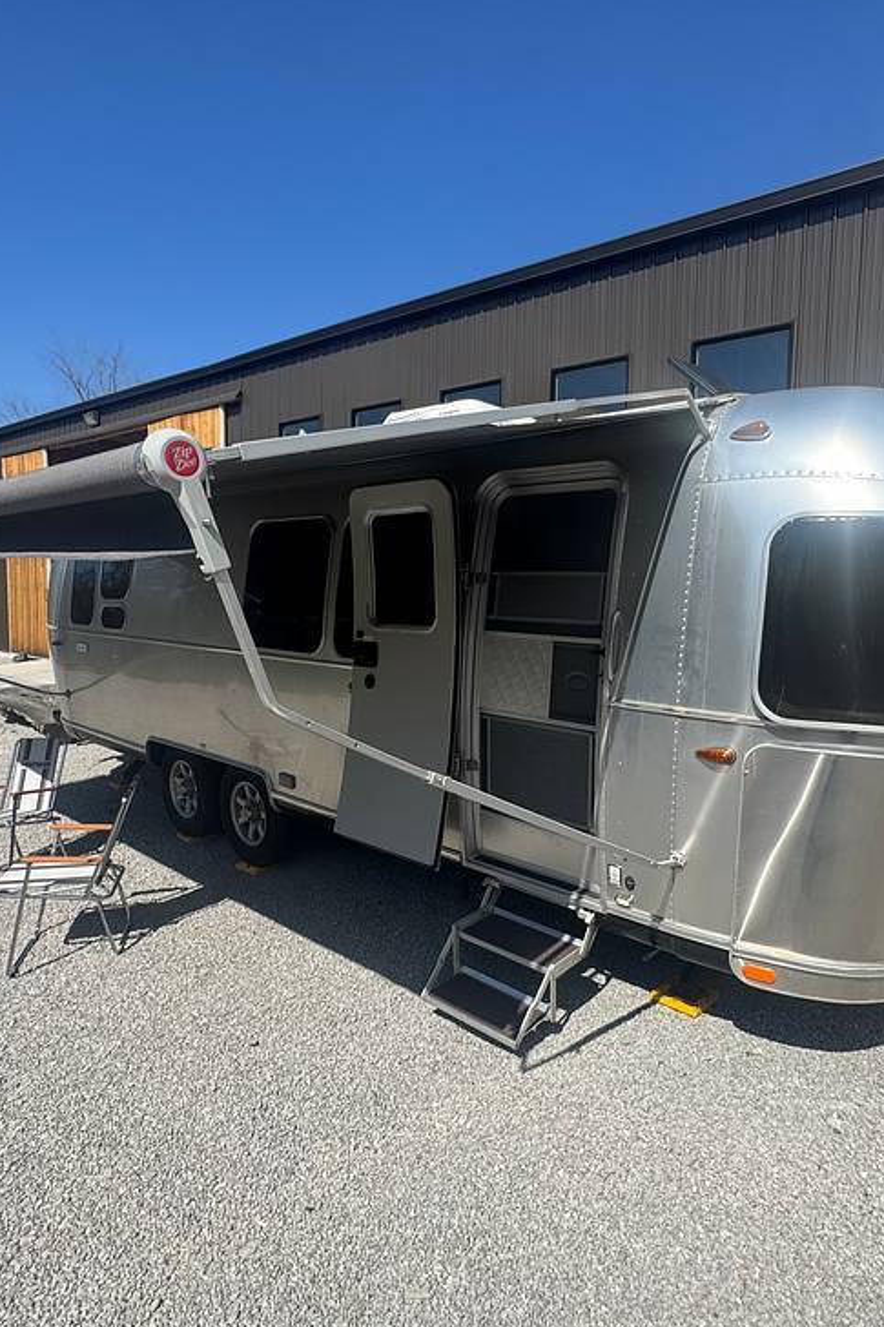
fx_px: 737
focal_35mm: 20
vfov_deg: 84.0
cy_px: 658
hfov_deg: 61.5
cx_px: 519
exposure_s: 1/1600
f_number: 2.2
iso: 50
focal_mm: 2.22
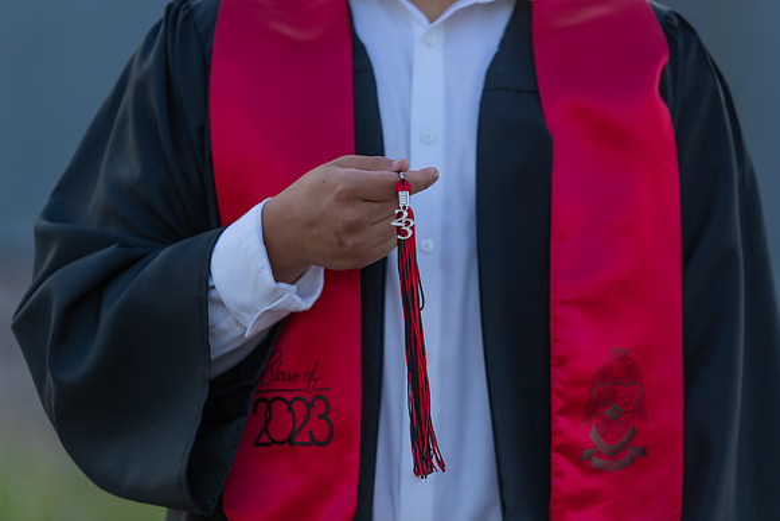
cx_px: 390
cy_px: 260
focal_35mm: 178
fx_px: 3857
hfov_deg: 11.5
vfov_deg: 7.7
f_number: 2.8
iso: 125
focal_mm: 178
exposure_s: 1/250
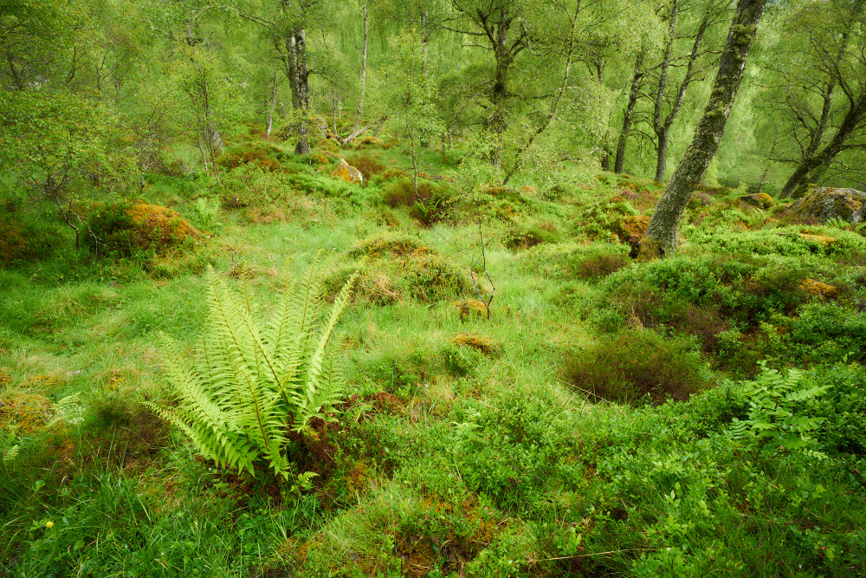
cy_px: 289
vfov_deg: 59.5
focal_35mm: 21
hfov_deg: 81.2
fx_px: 505
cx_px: 433
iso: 200
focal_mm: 21
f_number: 11
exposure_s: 1/15
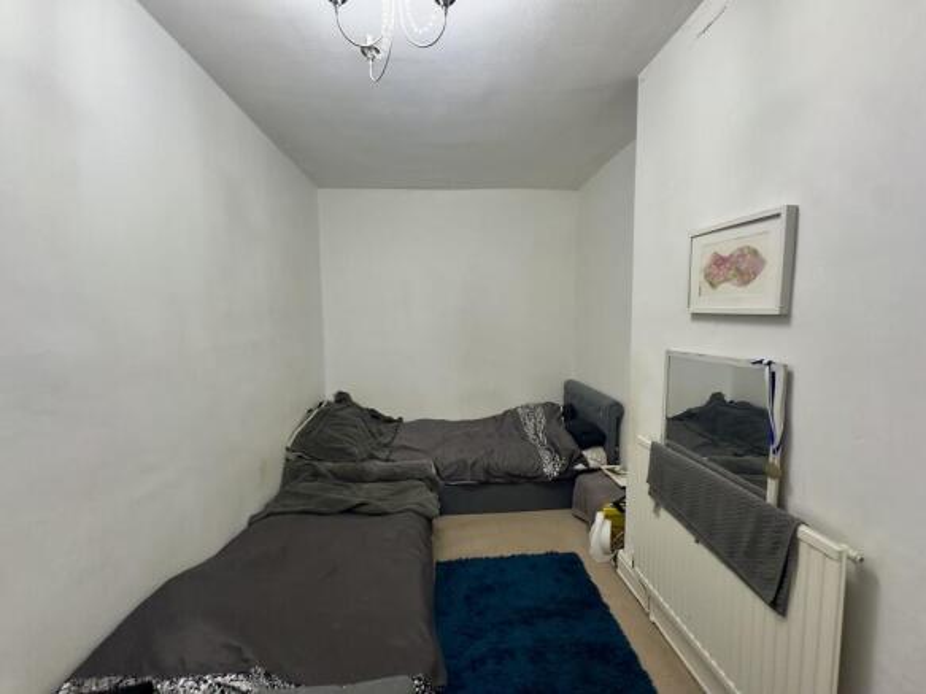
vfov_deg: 85.7
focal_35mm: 14
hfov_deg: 102.1
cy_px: 347
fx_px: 374
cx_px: 463
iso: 320
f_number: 2.2
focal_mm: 2.22
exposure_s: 1/72
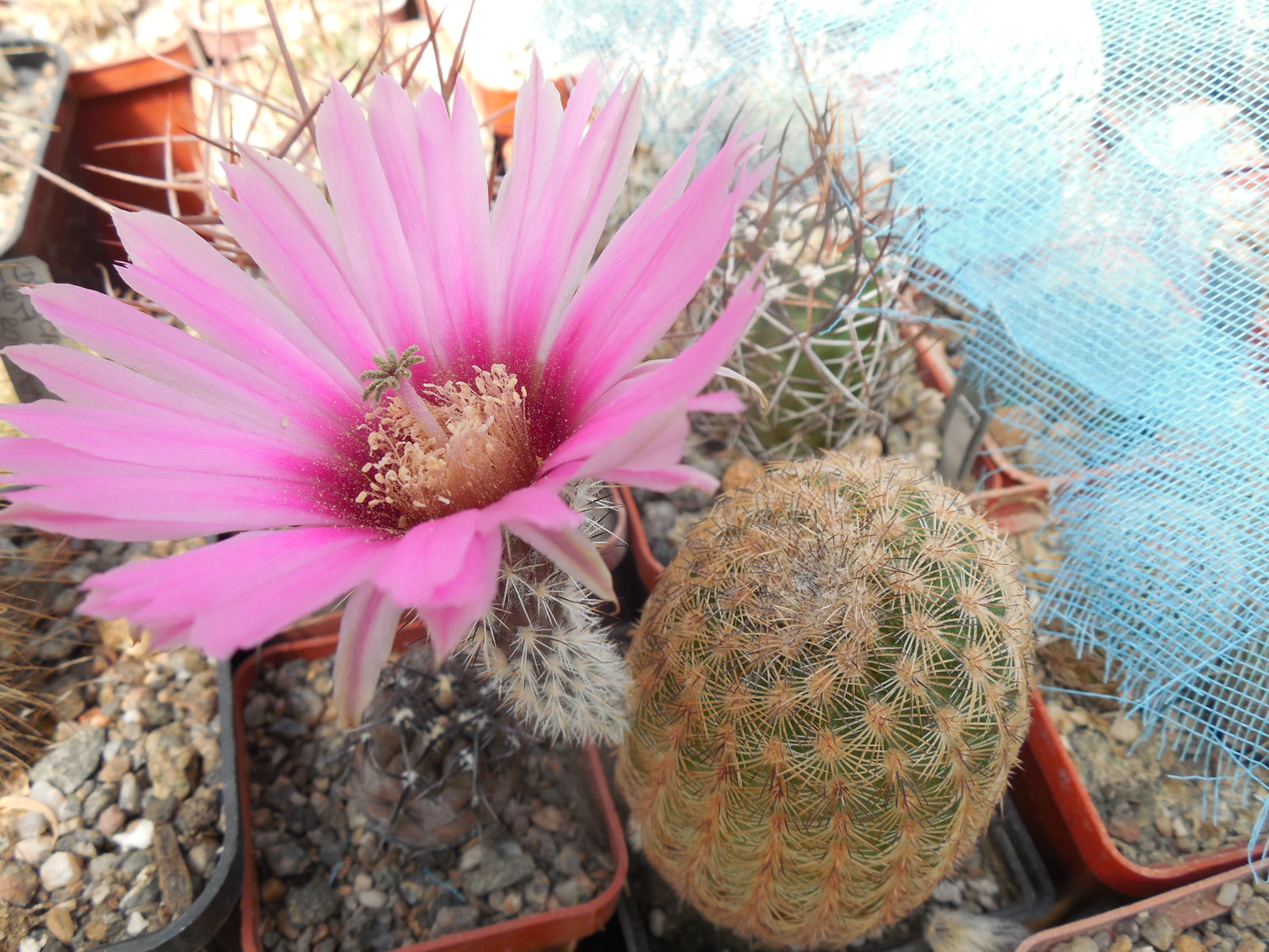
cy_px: 476
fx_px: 1136
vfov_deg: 45.4
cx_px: 634
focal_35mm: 31
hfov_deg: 58.4
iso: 125
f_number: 3.6
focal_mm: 5.6
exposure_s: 1/160
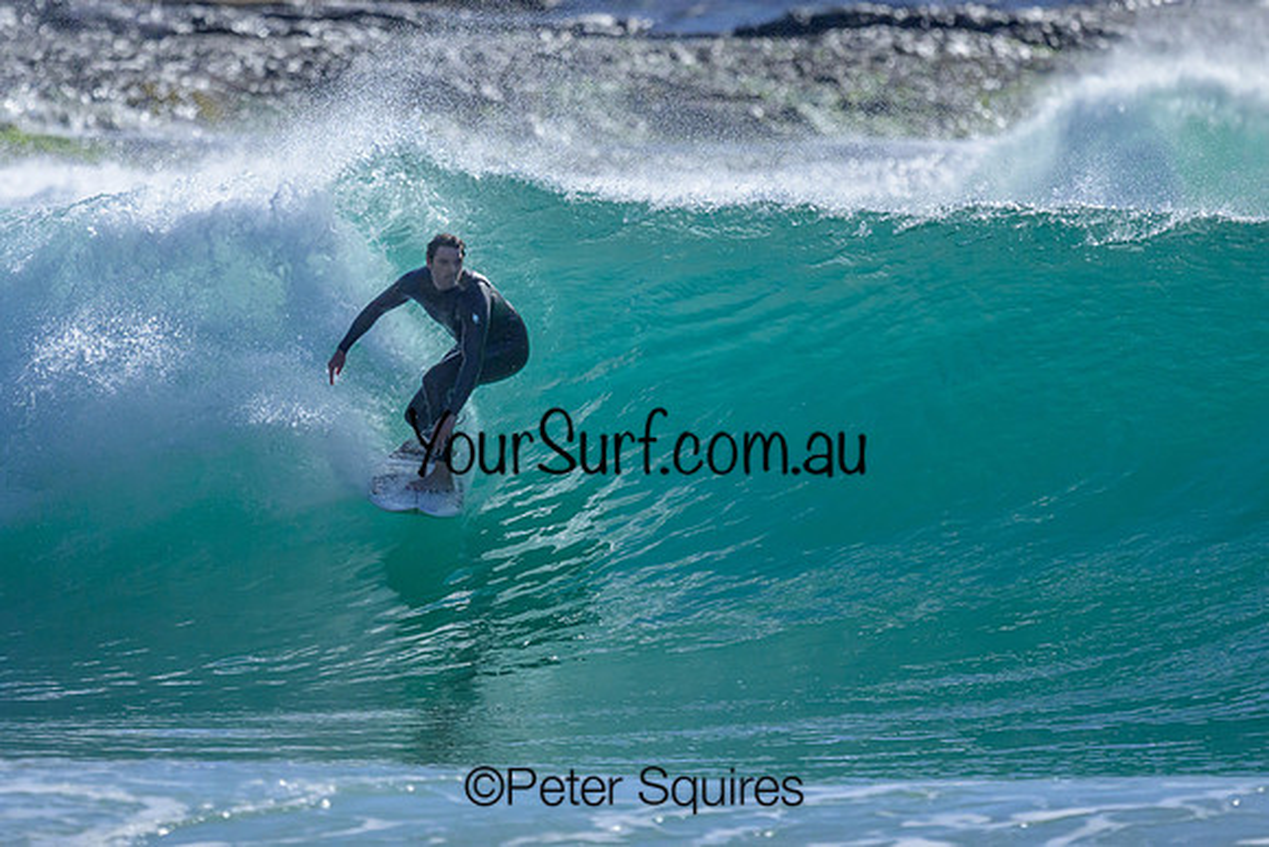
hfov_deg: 2.0
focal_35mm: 1027
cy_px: 385
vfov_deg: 1.3
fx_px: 36204
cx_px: 590
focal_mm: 800
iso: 2200
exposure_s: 1/2000
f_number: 6.3
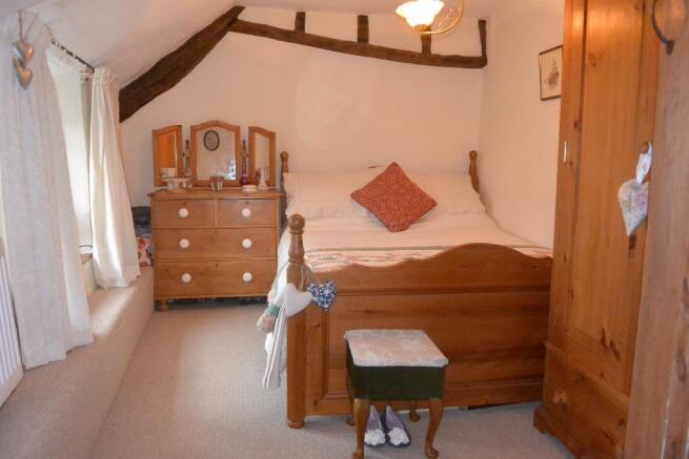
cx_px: 344
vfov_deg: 48.0
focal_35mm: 27
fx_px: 517
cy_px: 230
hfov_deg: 67.4
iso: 1600
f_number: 3.5
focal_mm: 10
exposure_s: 1/60
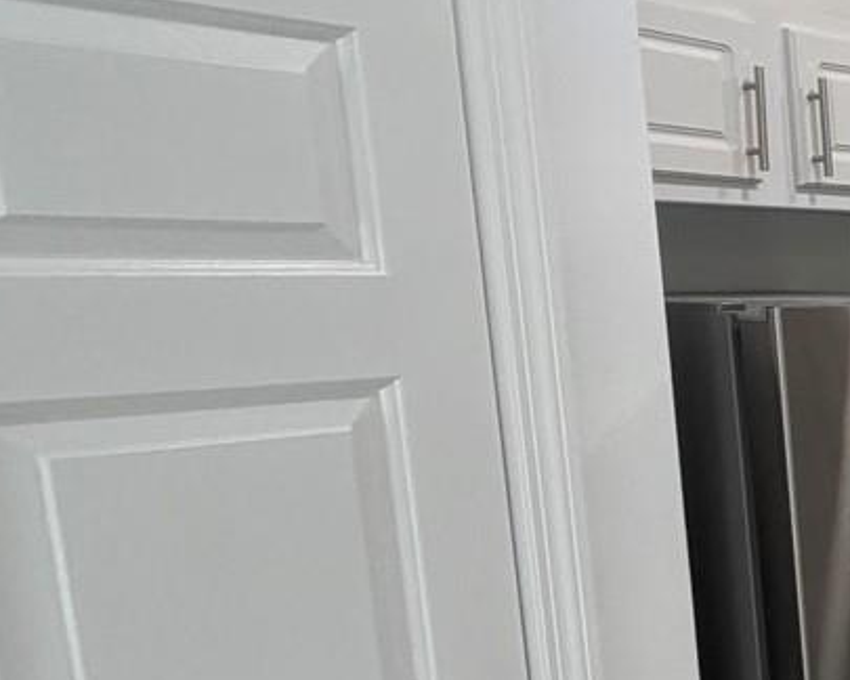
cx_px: 1629
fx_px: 1358
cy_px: 474
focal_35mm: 54
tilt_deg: -9.3
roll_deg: -0.9
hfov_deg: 20.3
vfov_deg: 27.9
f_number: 2.2
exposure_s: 1/120
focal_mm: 2.22
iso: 160
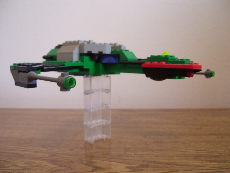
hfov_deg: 50.1
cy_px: 86
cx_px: 115
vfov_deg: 38.7
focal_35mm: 37
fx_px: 246
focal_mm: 6
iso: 160
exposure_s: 1/8
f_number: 2.7
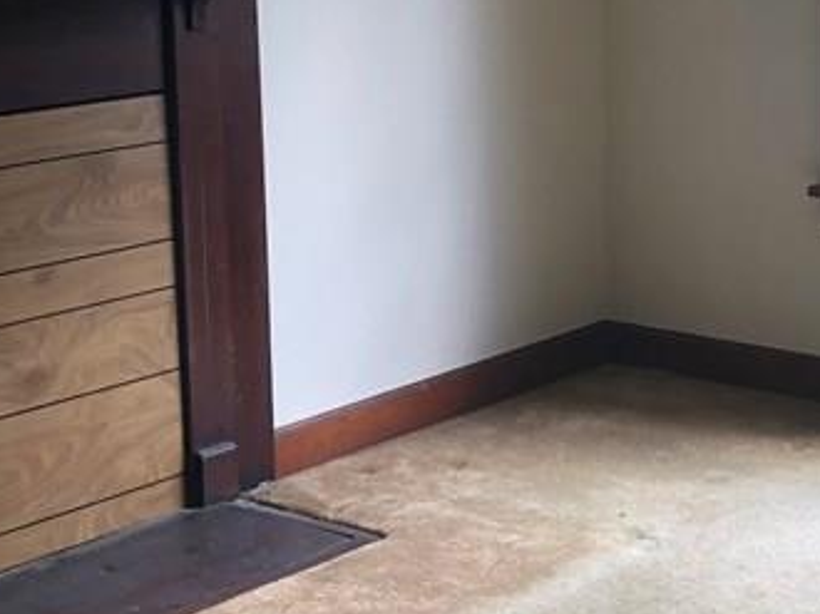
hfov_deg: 21.8
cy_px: 184
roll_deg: +0.6
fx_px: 2059
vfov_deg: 16.9
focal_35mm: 87
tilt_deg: -9.0
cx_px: 795
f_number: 1.8
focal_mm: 3.99
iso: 50
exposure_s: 1/120
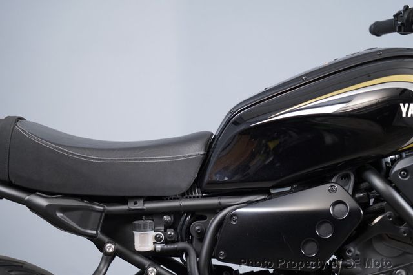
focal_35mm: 105
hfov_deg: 19.5
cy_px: 138
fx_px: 1205
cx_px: 206
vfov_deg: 13.0
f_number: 4
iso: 1600
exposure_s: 1/100
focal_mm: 105
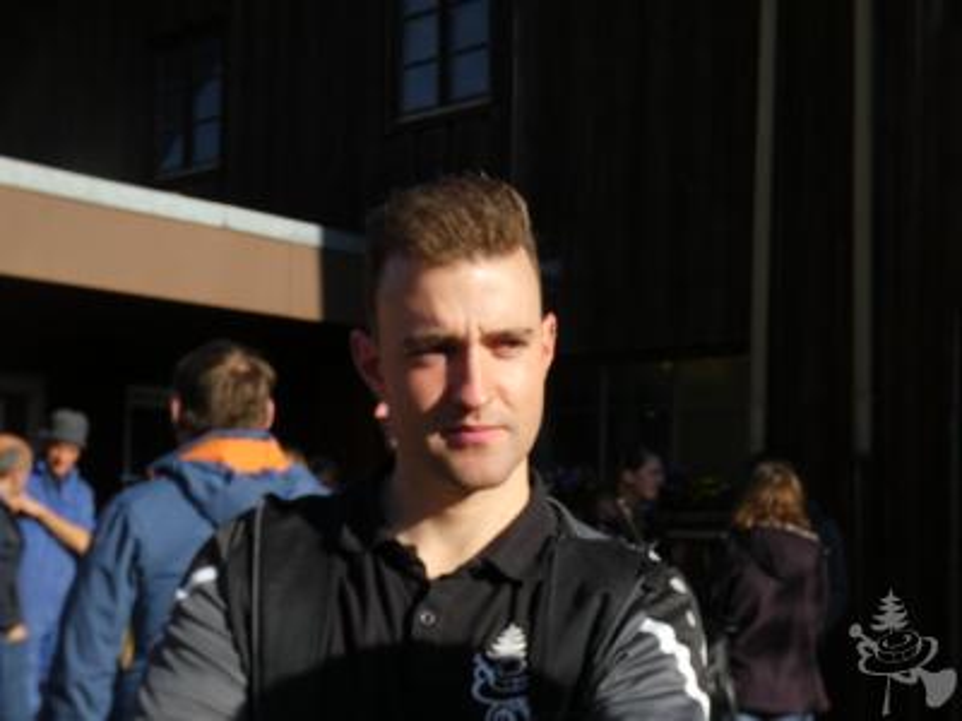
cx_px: 481
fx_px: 1473
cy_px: 360
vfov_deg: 27.5
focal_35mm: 53
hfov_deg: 36.2
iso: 80
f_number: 3.9
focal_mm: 9.5
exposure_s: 1/640
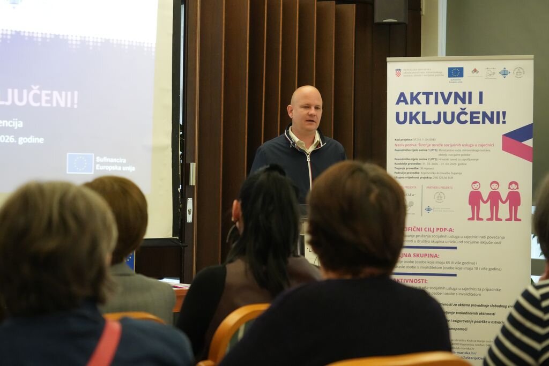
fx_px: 1251
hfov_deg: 24.8
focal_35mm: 82
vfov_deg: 16.7
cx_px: 274
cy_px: 183
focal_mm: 82
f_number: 5.6
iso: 8000
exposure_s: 1/100
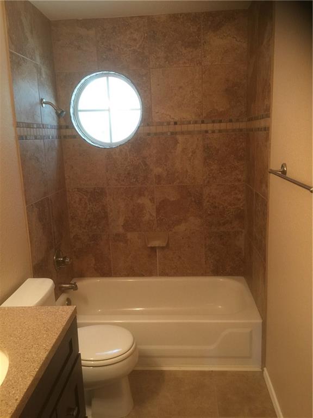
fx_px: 350
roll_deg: +2.0
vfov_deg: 61.7
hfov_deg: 48.2
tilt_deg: -11.1
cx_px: 156
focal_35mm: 29
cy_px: 209
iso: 80
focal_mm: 4.15
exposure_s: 1/15
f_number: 2.2
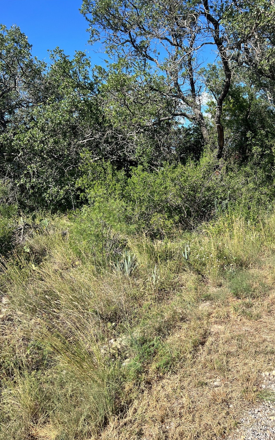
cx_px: 165
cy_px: 221
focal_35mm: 28
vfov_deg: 66.5
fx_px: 336
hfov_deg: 44.3
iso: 50
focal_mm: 5.7
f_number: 1.5
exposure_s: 1/2513
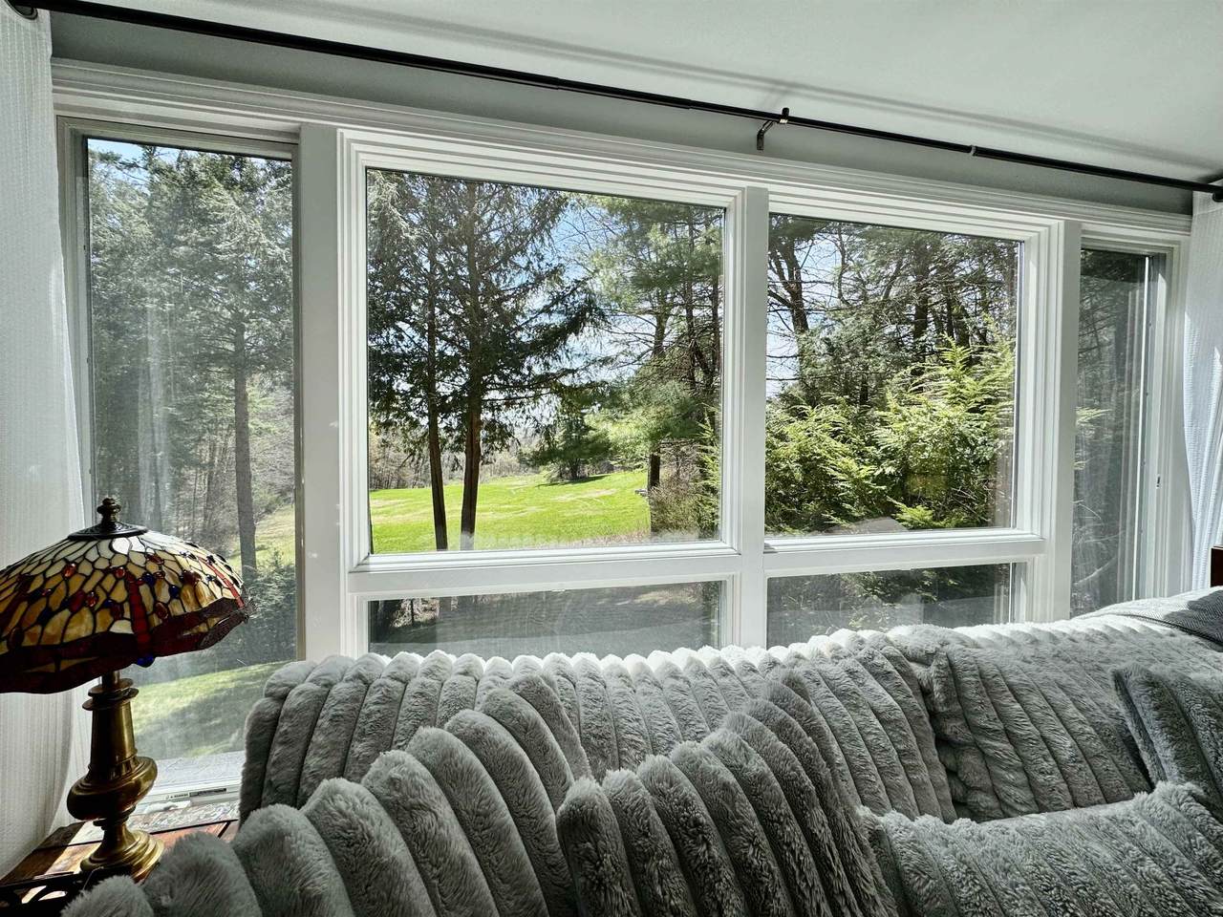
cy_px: 458
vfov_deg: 85.7
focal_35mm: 14
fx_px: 495
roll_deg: -1.0
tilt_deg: -2.3
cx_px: 612
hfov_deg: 102.1
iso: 40
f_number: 2.2
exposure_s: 1/512
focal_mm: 2.22
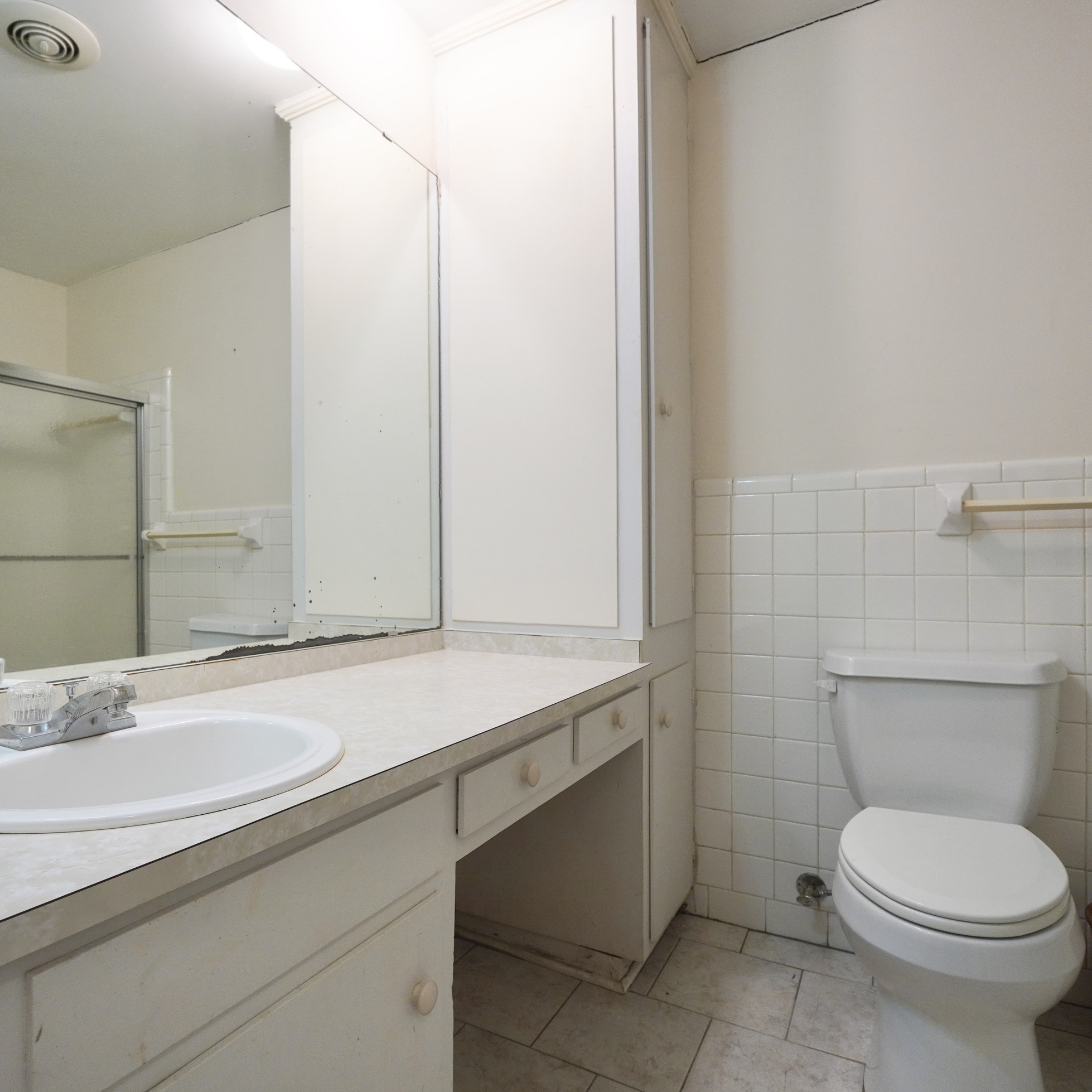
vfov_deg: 72.1
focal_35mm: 21
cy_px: 558
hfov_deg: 71.9
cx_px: 481
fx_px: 749
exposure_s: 1/50
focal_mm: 10.5
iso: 400
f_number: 4.5
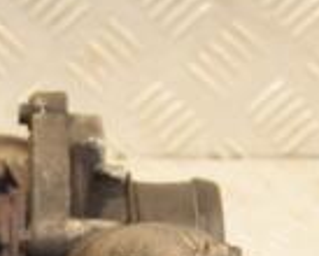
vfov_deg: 7.7
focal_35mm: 197
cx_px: 19
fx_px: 1863
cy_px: 361
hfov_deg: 9.7
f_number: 5
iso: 800
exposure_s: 1/200
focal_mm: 32
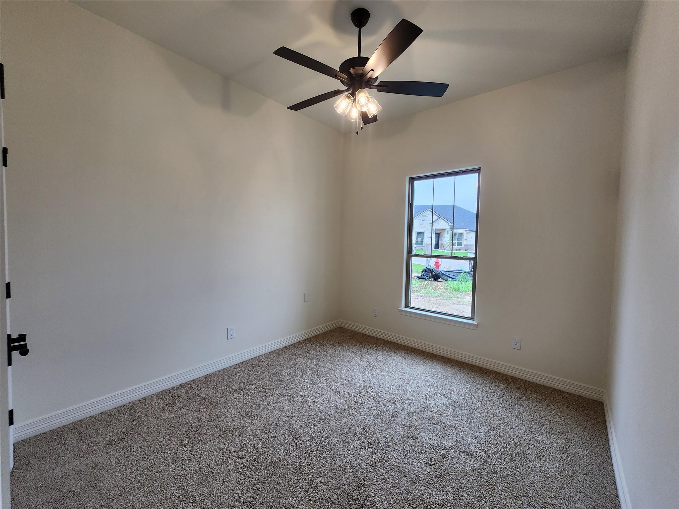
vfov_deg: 89.9
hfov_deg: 106.2
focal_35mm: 13
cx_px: 340
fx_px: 255
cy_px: 254
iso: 100
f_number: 2.2
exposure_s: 1/120
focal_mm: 2.2
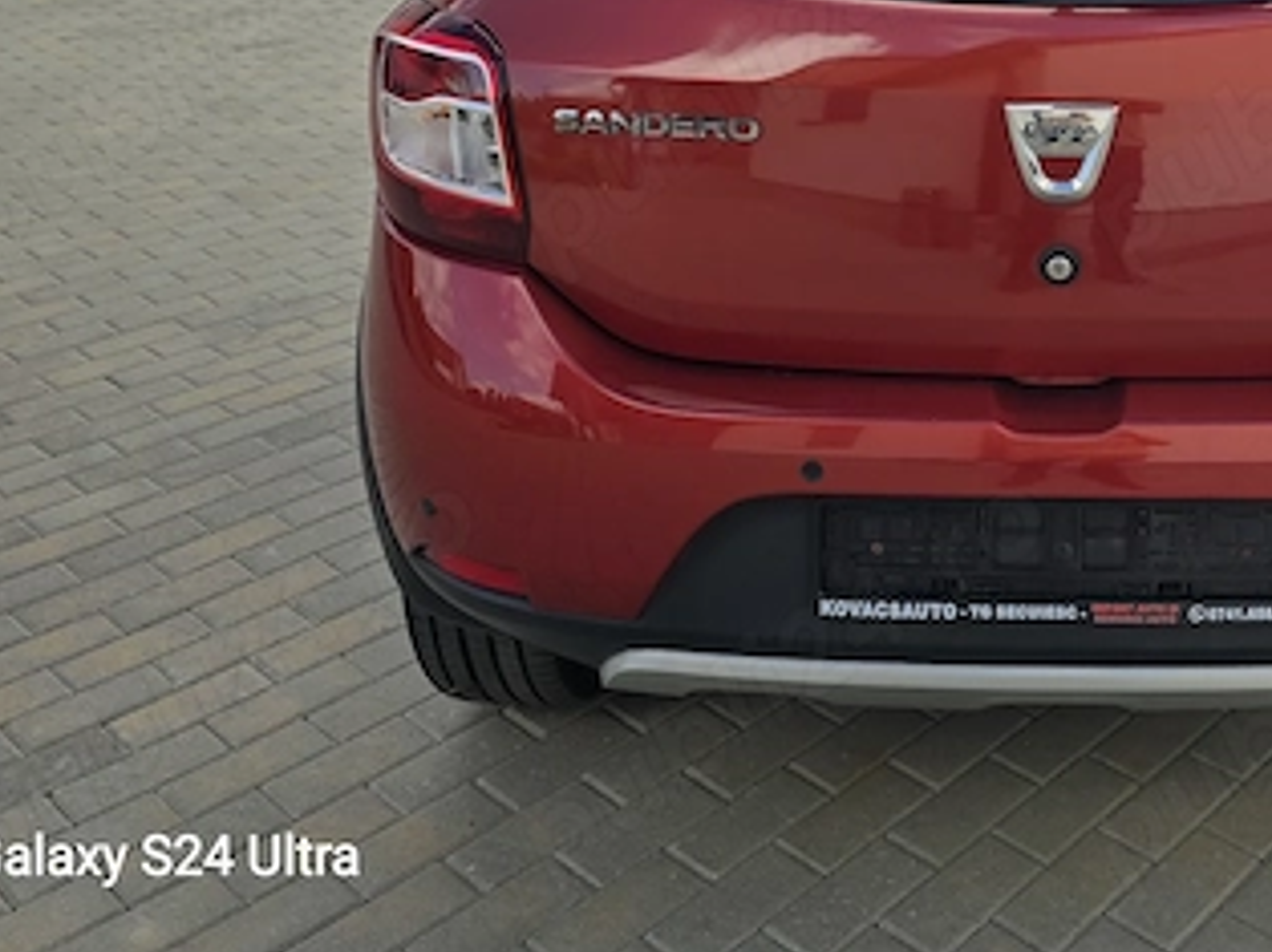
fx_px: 1616
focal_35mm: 44
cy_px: 105
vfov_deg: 31.4
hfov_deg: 40.7
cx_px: 1065
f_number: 1.7
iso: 12
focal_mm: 6.3
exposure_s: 1/970
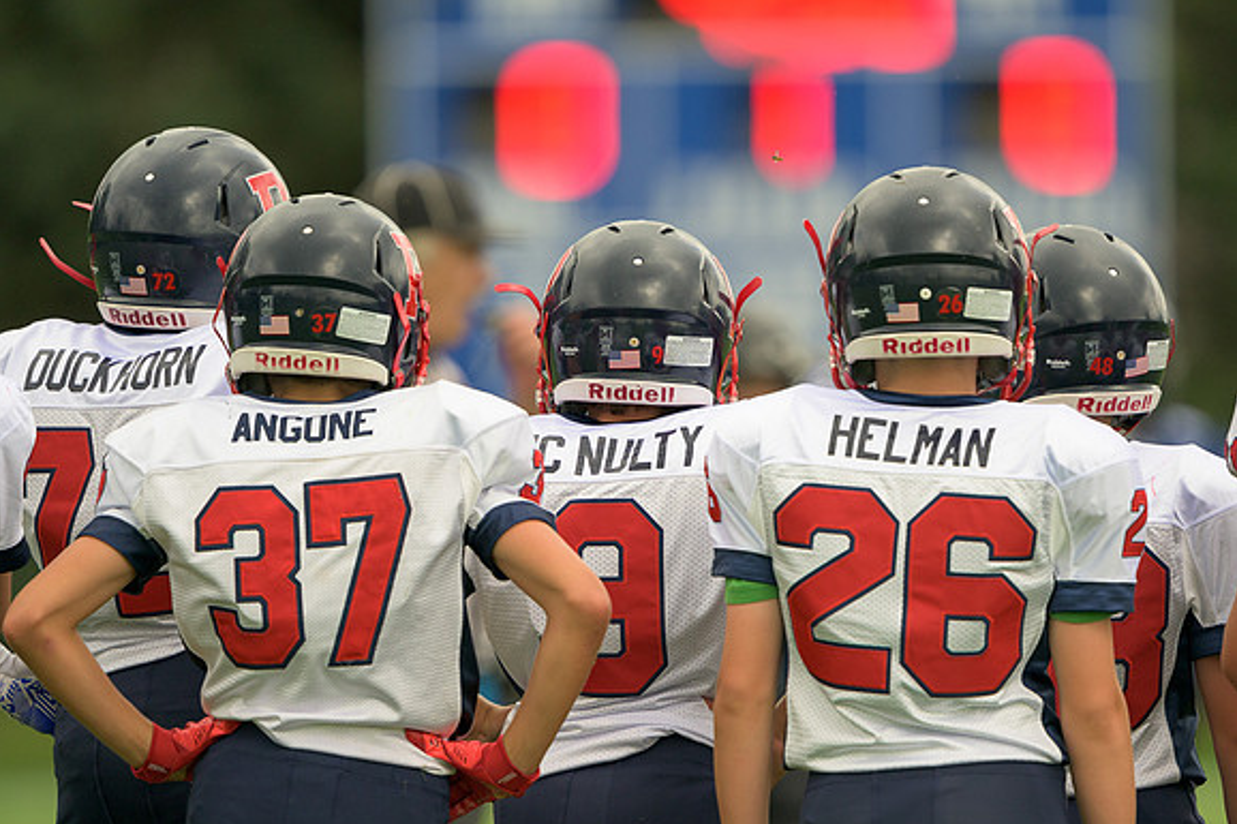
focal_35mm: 710
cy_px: 491
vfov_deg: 1.9
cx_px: 707
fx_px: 24388
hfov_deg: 2.9
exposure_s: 1/2000
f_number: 4
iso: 250
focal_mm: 560
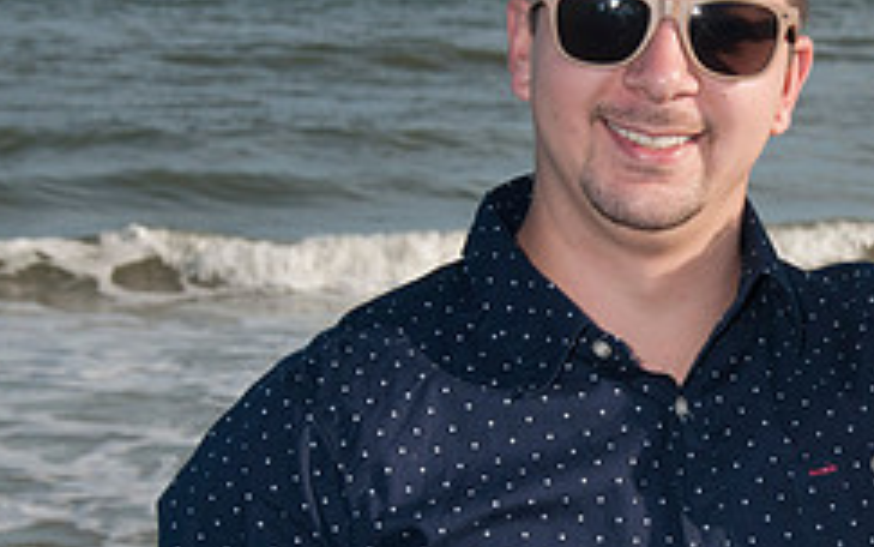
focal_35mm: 175
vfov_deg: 7.5
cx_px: 849
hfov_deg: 11.9
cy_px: 304
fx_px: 4169
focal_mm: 48
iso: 100
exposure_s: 1/250
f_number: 11
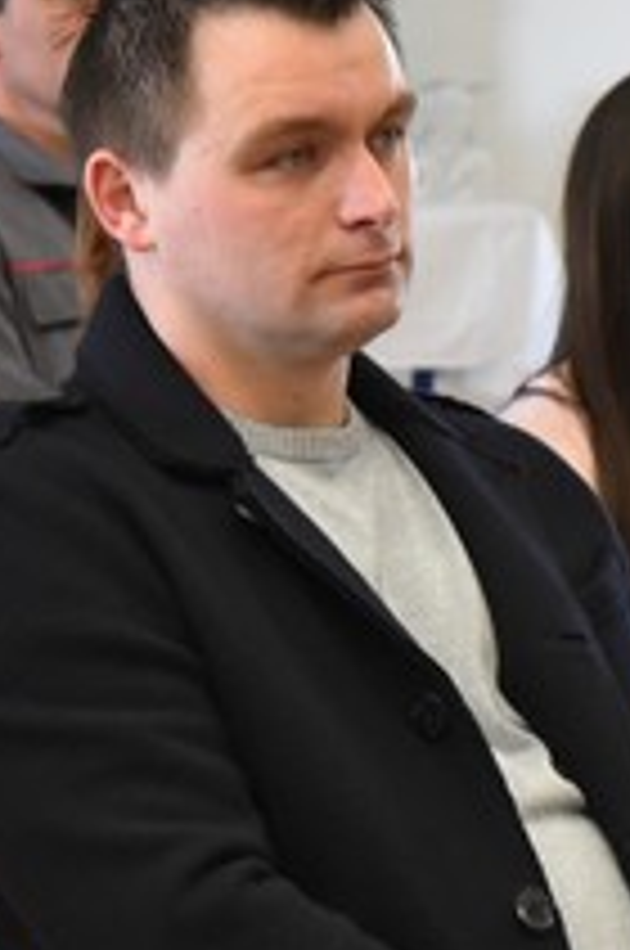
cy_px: 502
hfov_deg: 5.4
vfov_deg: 8.2
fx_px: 6663
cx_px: 662
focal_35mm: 253
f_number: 5.6
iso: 3200
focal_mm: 65
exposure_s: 1/125
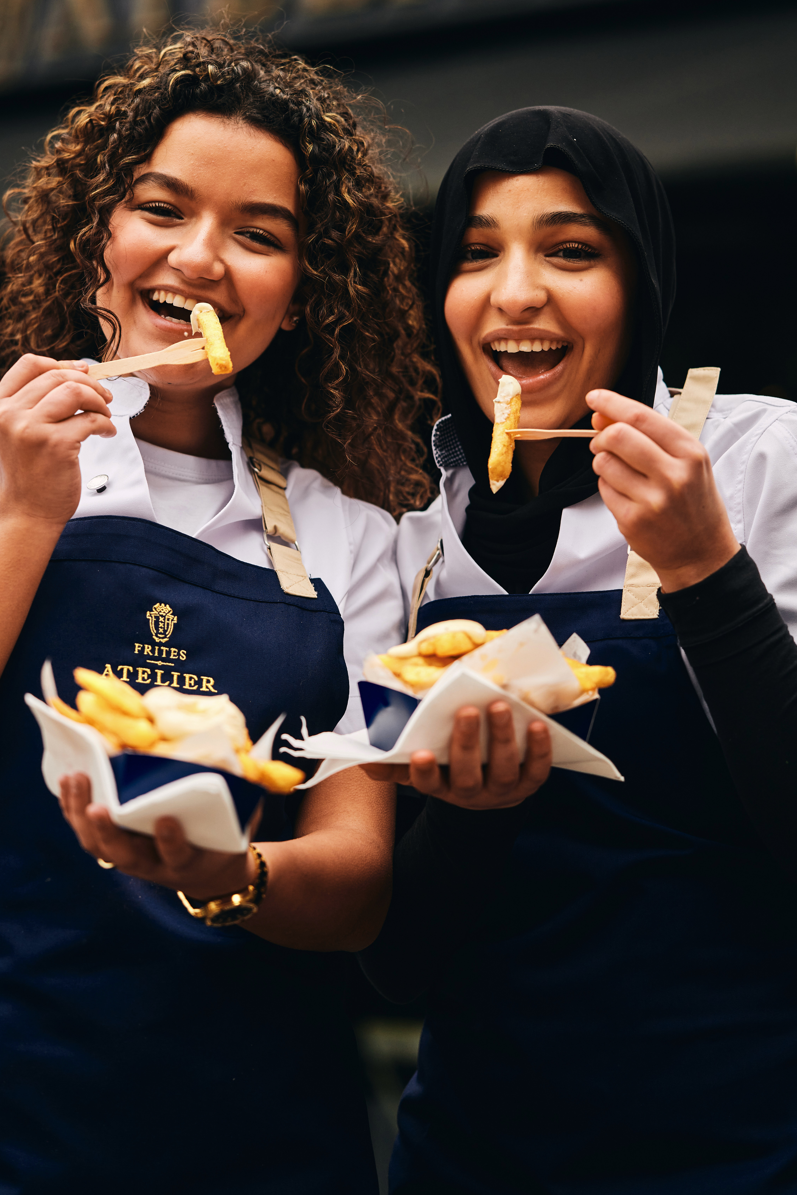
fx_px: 3385
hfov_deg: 13.4
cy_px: 388
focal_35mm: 102
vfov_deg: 19.9
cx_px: 309
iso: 200
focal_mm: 75
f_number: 2
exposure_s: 1/2500
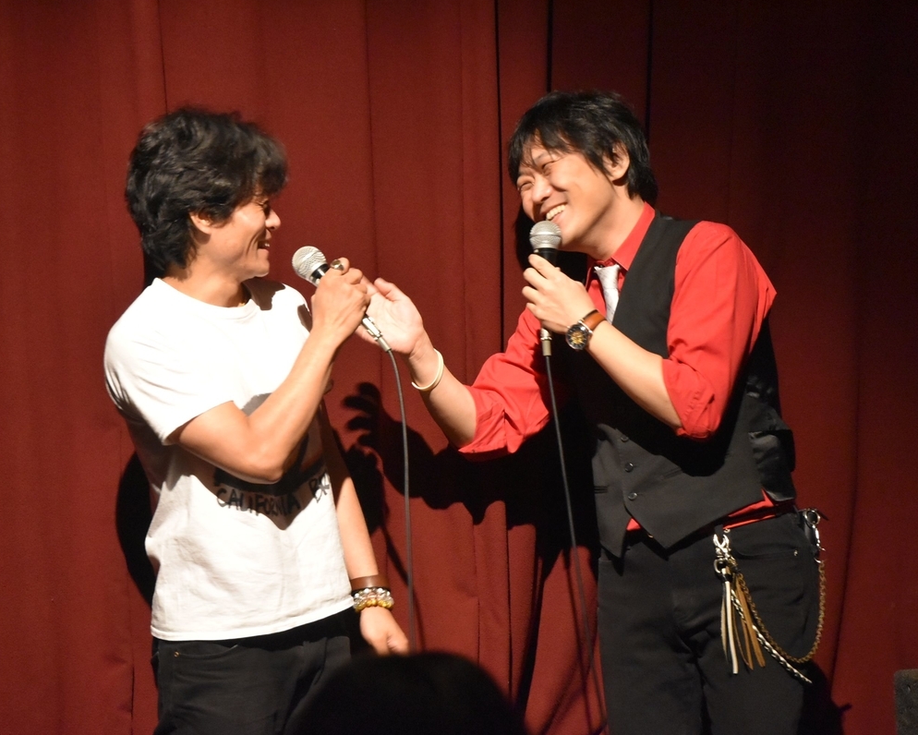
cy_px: 366
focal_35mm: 119
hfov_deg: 16.2
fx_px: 3234
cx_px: 444
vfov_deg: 13.0
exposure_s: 1/60
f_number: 5.3
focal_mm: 70
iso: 4500
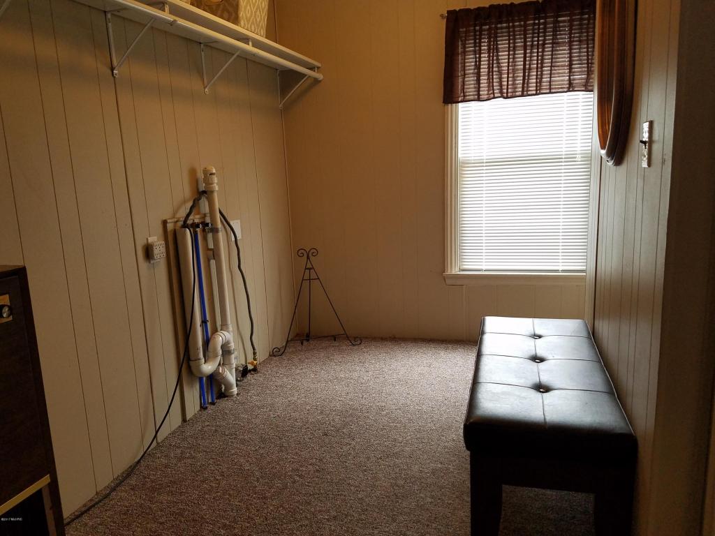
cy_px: 268
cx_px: 358
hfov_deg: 67.3
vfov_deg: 53.1
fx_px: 537
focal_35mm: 26
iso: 160
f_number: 1.7
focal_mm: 4.2
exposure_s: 1/60
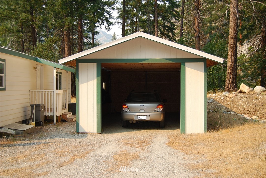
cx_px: 133
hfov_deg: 49.5
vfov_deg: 34.3
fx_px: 288
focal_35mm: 39
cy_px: 89
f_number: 4.5
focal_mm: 26
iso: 100
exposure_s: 1/200
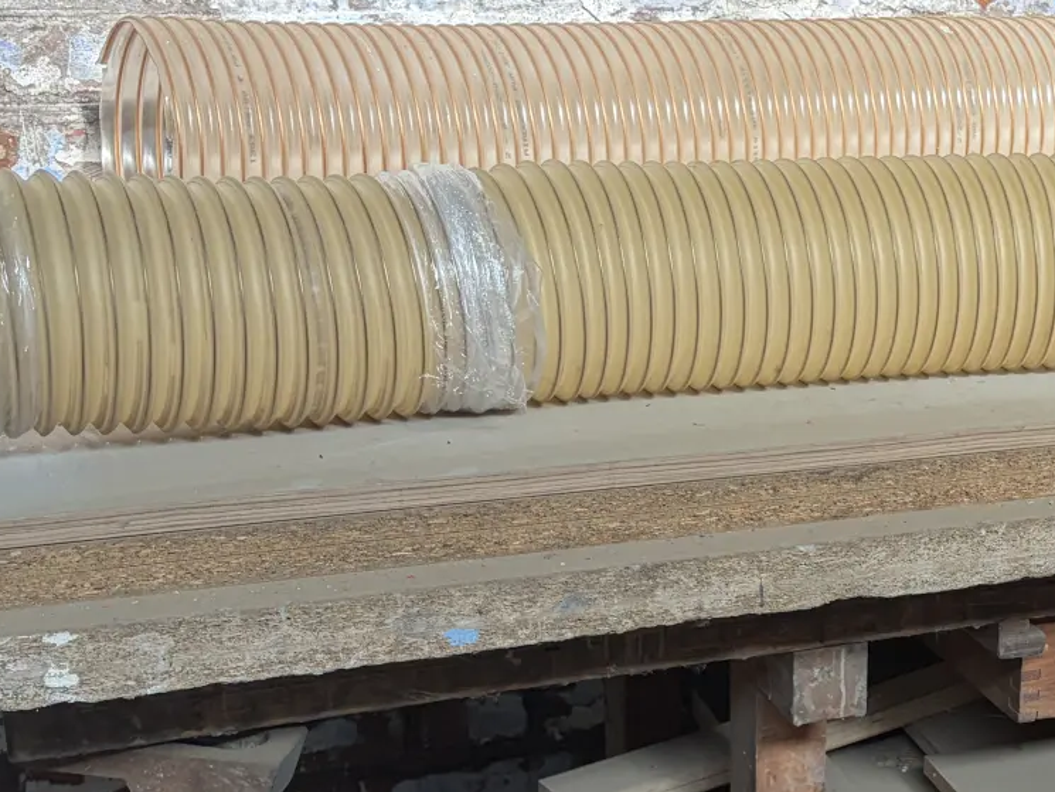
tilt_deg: -20.9
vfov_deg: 21.7
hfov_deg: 27.9
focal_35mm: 67
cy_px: 618
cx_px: 940
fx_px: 2042
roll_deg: -2.6
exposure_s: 1/183
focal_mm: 5.96
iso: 50
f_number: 1.6
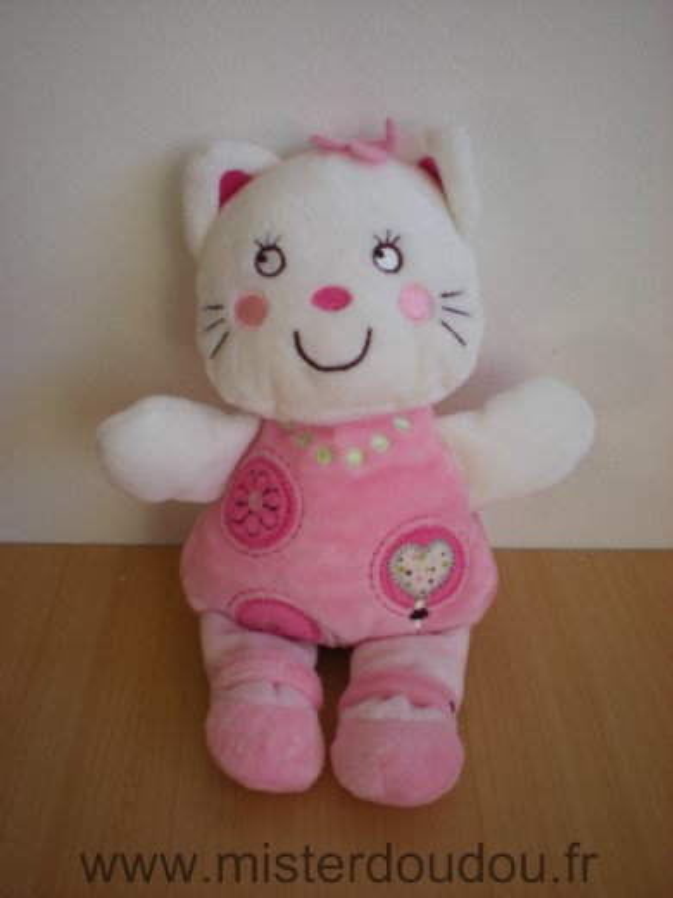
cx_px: 336
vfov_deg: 49.0
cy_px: 449
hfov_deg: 37.7
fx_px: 985
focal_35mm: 38
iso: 64
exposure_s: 1/77.8
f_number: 3.1
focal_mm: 6.3
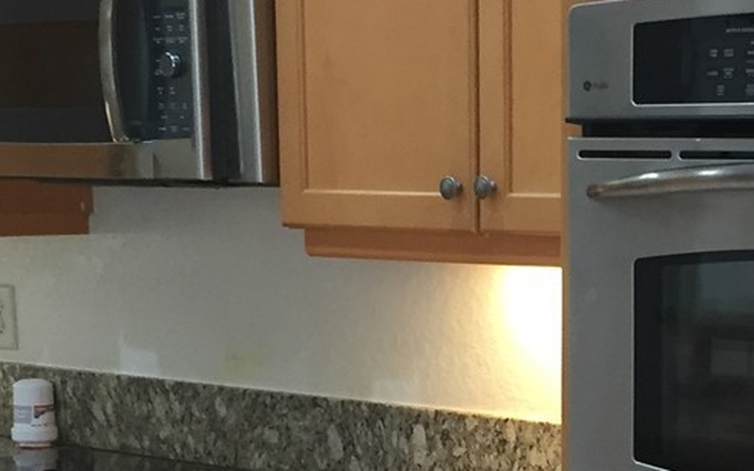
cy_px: 523
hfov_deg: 20.3
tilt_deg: -8.0
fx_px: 2054
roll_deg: -0.2
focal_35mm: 100
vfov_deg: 12.8
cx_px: 696
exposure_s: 1/30
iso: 100
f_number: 2.2
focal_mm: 4.15
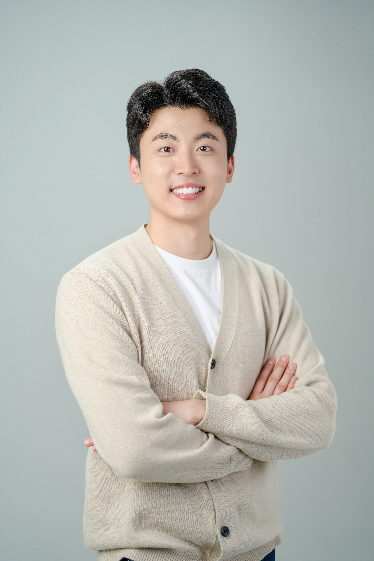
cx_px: 187
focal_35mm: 75
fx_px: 1169
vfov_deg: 27.0
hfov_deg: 18.2
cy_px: 280
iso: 100
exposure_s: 1/125
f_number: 2
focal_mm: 75
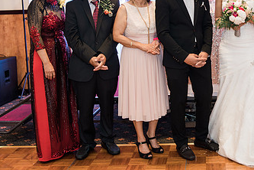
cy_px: 28
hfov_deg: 32.0
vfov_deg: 21.9
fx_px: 430
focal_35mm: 61
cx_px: 205
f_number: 2
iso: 640
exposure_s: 1/160
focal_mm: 35
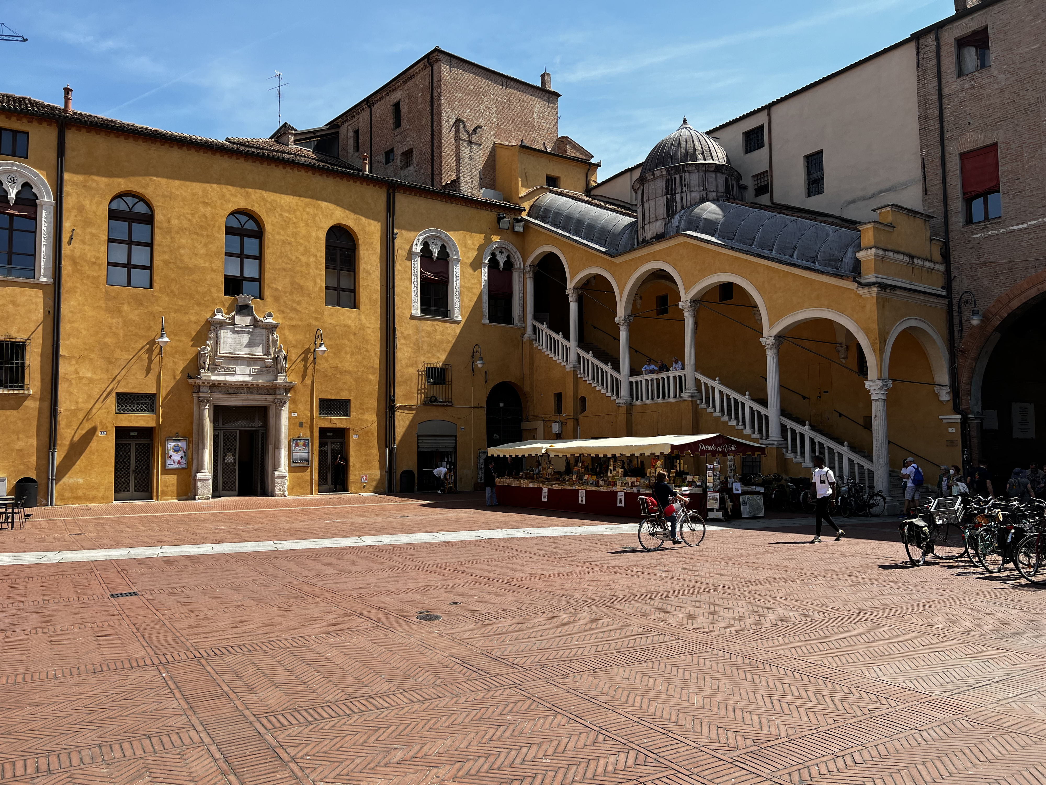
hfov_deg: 67.3
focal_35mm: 26
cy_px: 392
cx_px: 523
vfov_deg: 53.1
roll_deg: +1.1
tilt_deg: +4.2
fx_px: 786
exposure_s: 1/3077
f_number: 1.5
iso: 50
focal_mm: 5.7
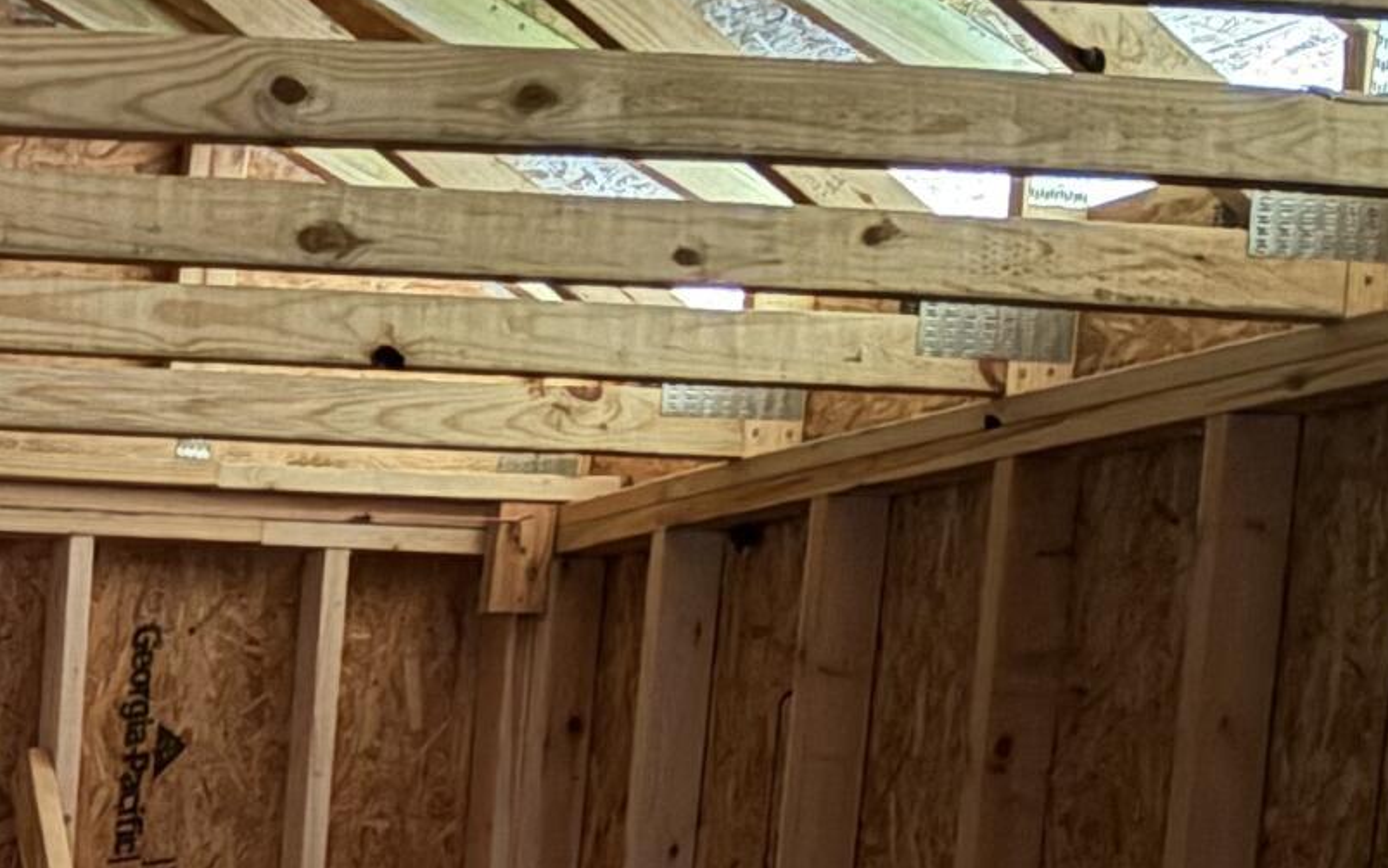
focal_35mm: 103
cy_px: 1461
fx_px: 3897
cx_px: -1143
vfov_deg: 11.9
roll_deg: -1.1
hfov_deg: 16.7
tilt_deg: -7.2
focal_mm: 5.96
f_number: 1.6
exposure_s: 1/9
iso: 1000
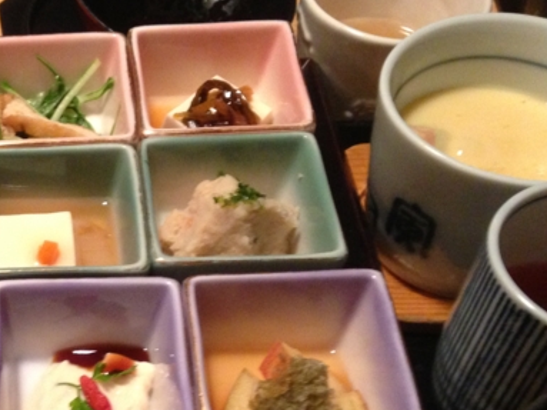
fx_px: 1090
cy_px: 400
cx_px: -19
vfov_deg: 20.7
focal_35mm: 69
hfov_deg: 26.4
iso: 400
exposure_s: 1/20
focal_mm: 4.13
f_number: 2.4
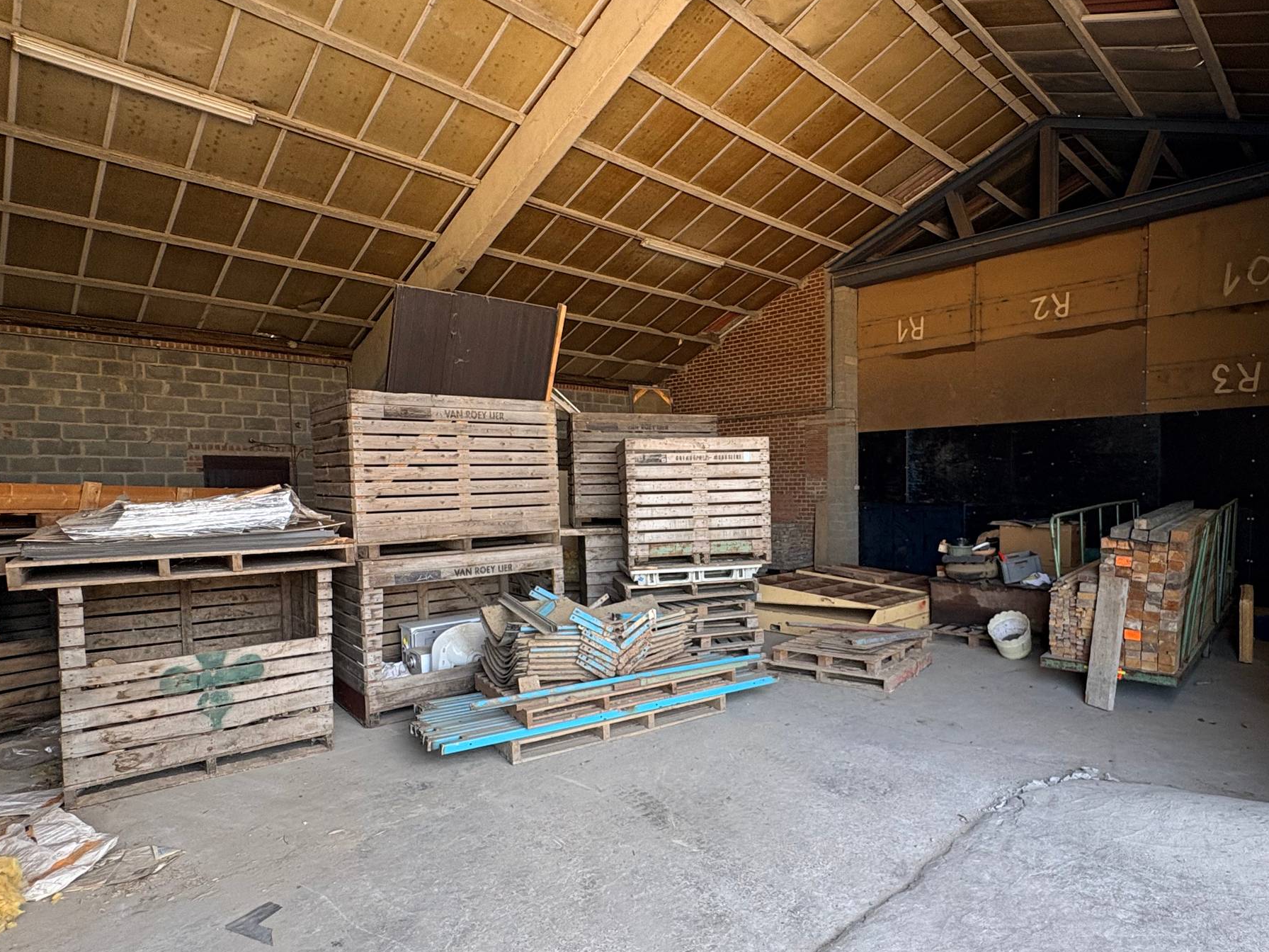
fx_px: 733
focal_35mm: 20
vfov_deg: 65.8
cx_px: 766
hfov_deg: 80.7
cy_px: 525
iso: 80
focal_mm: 2.22
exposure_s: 1/99
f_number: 2.2
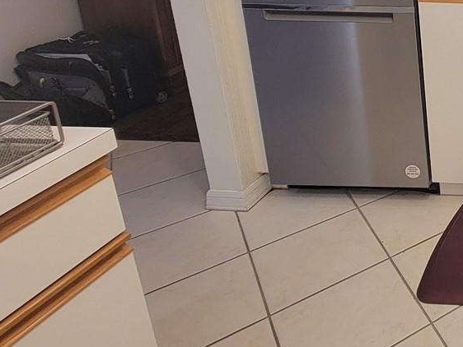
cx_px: 643
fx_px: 495
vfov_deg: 33.8
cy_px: -30
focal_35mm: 37
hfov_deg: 32.4
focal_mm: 2.2
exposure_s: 1/60.2
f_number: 2.2
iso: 100
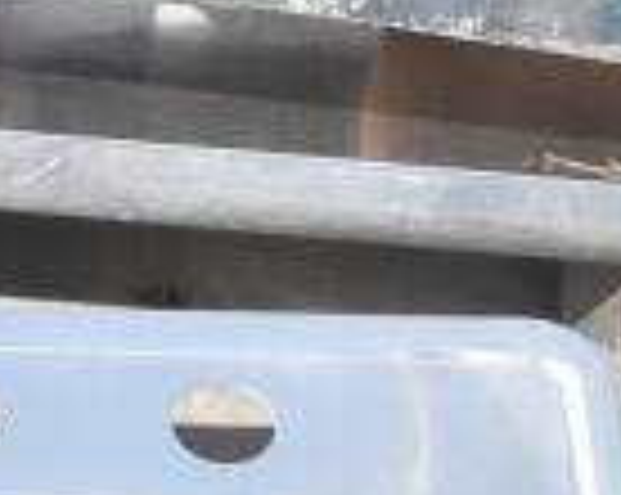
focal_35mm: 137
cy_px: 857
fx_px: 2514
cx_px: -50
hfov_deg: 13.8
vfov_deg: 10.6
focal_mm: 22
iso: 1600
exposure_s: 1/640
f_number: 13
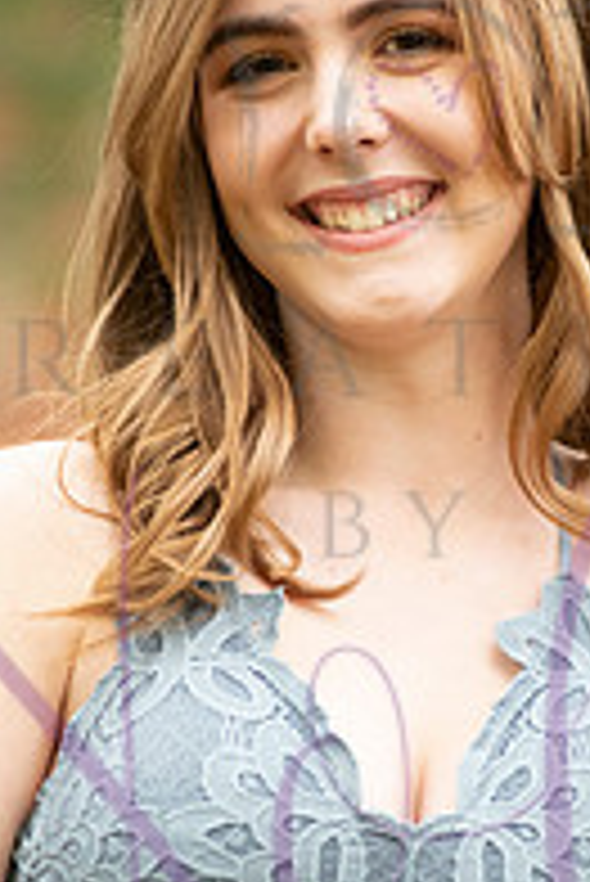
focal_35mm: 459
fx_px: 11263
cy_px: 518
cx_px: 455
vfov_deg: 4.5
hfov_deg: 3.0
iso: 1250
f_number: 3.5
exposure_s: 1/320
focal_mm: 200
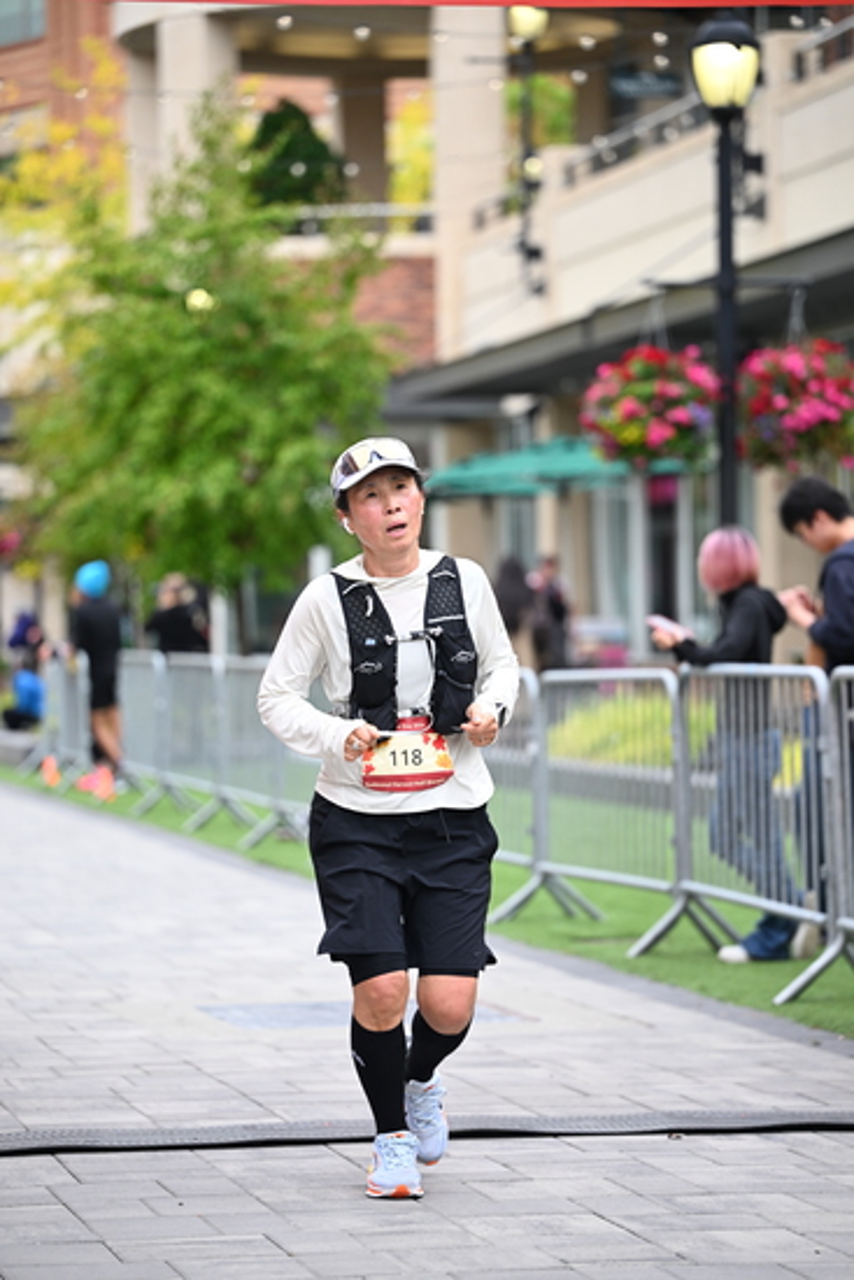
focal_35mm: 125
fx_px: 4445
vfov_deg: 16.4
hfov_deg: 11.0
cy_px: 640
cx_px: 427
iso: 640
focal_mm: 125
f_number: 2.8
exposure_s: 1/1600
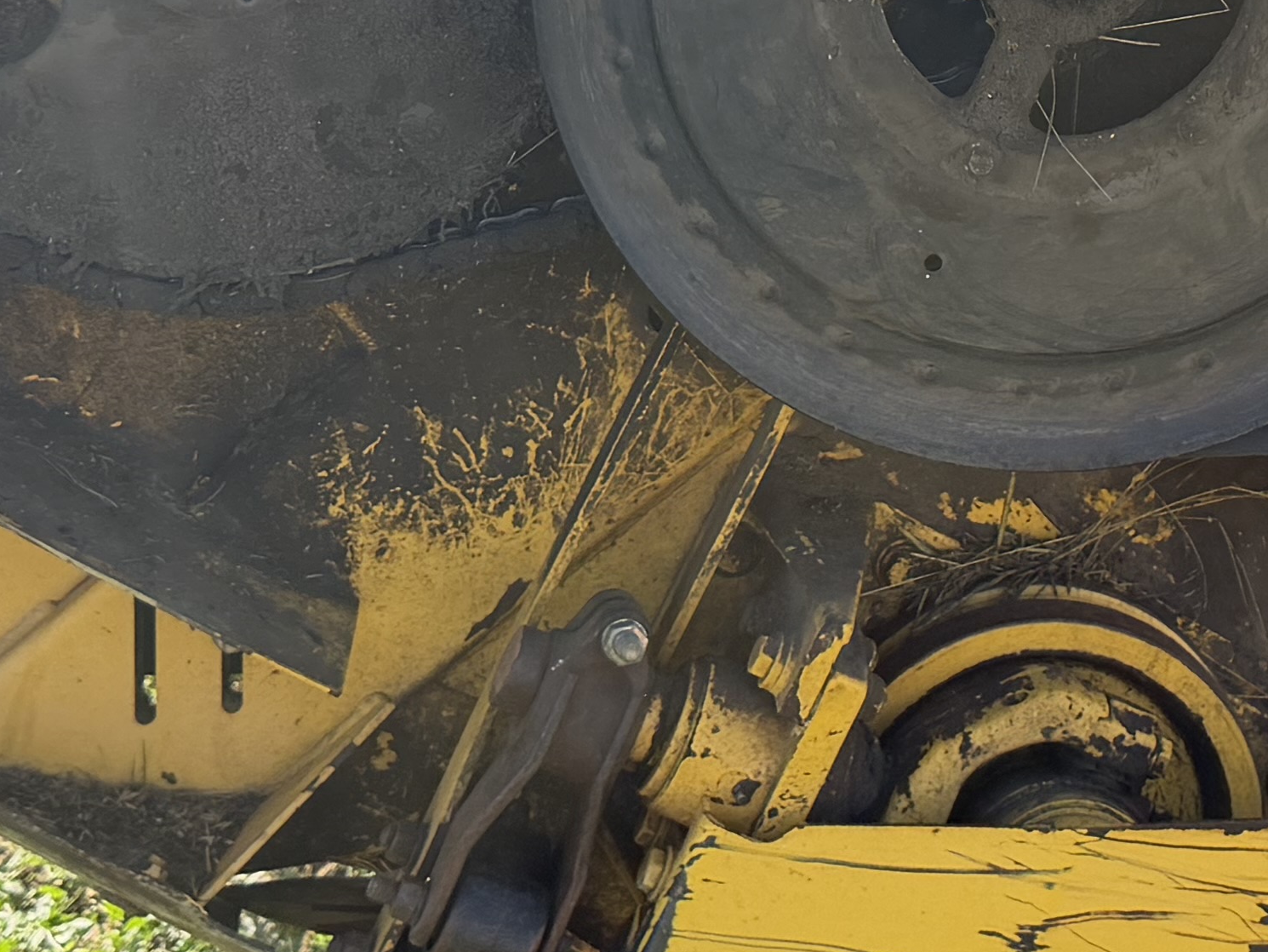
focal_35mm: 92
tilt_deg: -11.7
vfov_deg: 15.7
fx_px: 3371
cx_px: 1009
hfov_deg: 21.1
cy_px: -11
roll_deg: -4.1
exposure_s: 1/1901
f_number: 1.78
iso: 100
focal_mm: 6.76
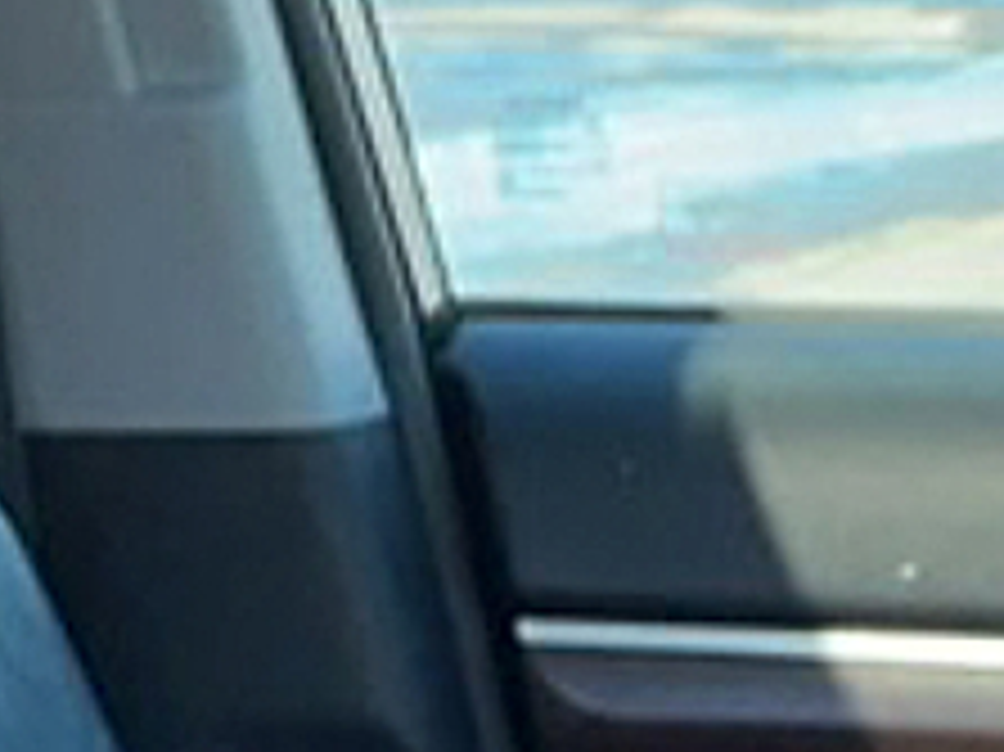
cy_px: 2062
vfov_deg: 6.4
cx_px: 783
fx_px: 6232
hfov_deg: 9.2
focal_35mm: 215
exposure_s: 1/159
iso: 20
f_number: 1.8
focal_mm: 3
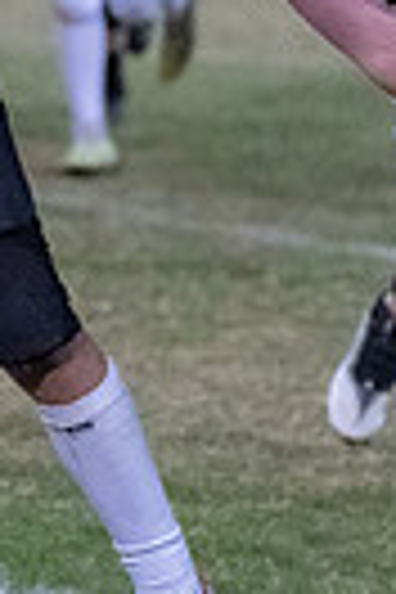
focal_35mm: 636
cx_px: -108
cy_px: 191
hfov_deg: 2.2
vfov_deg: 3.2
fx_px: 10493
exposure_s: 1/1000
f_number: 2.8
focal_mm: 101
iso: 10000
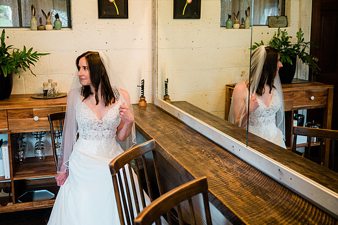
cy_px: 108
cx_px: 153
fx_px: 375
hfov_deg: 48.4
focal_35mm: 40
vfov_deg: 33.3
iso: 640
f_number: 2.8
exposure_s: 1/200
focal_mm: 36
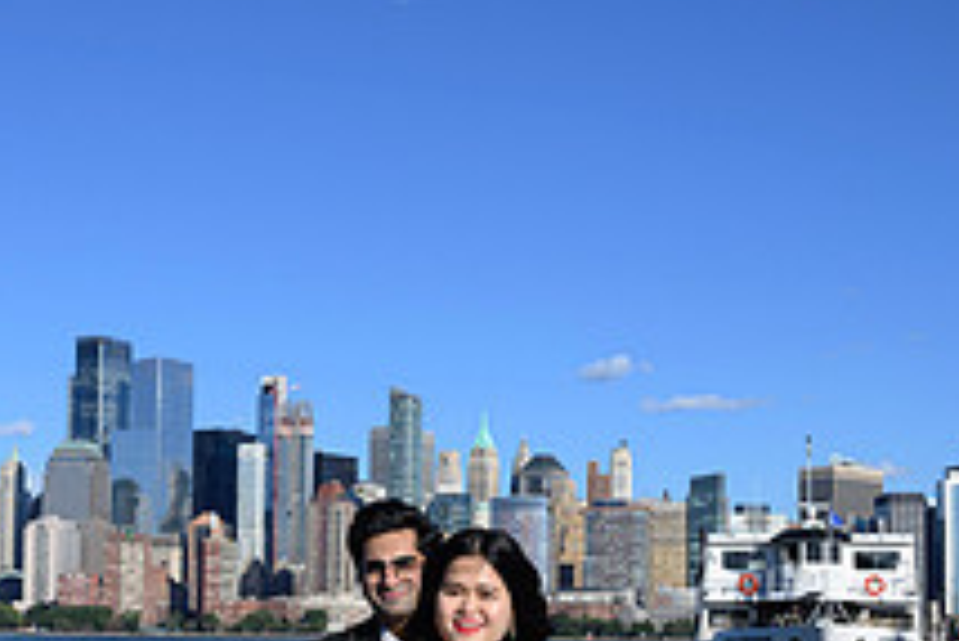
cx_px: 345
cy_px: 545
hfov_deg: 30.8
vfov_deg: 20.6
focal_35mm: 65
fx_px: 1733
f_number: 5.6
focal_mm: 24
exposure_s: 1/500
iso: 64
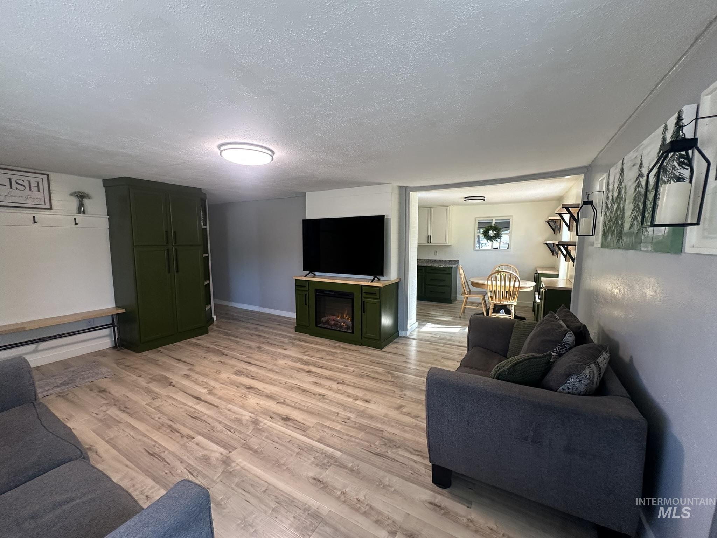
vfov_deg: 85.7
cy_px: 269
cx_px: 358
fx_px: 290
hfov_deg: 102.1
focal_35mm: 14
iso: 160
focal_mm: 2.22
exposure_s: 1/60
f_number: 2.2
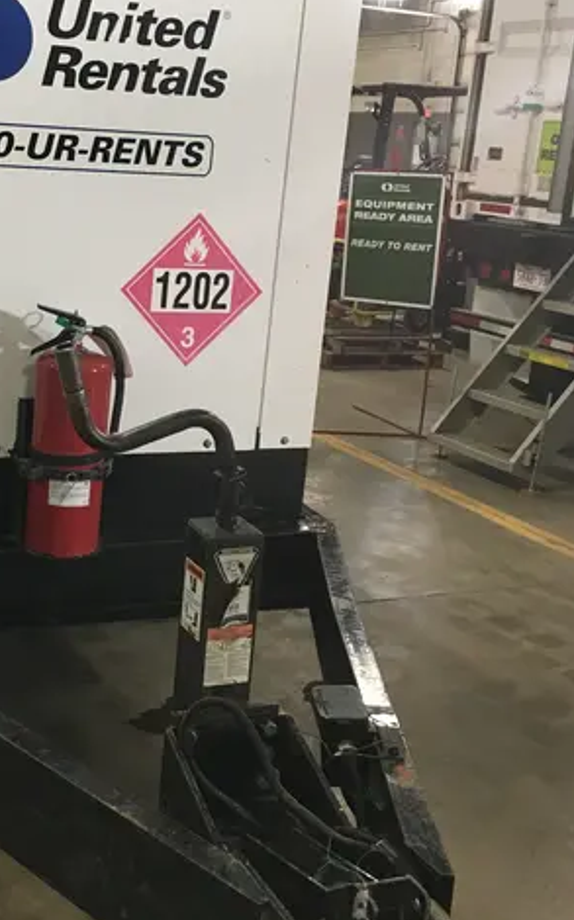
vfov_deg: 41.8
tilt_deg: -12.9
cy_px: 424
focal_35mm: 48
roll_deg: -2.6
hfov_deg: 26.0
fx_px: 1204
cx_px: 65
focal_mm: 4.15
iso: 125
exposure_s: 1/30
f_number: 2.2
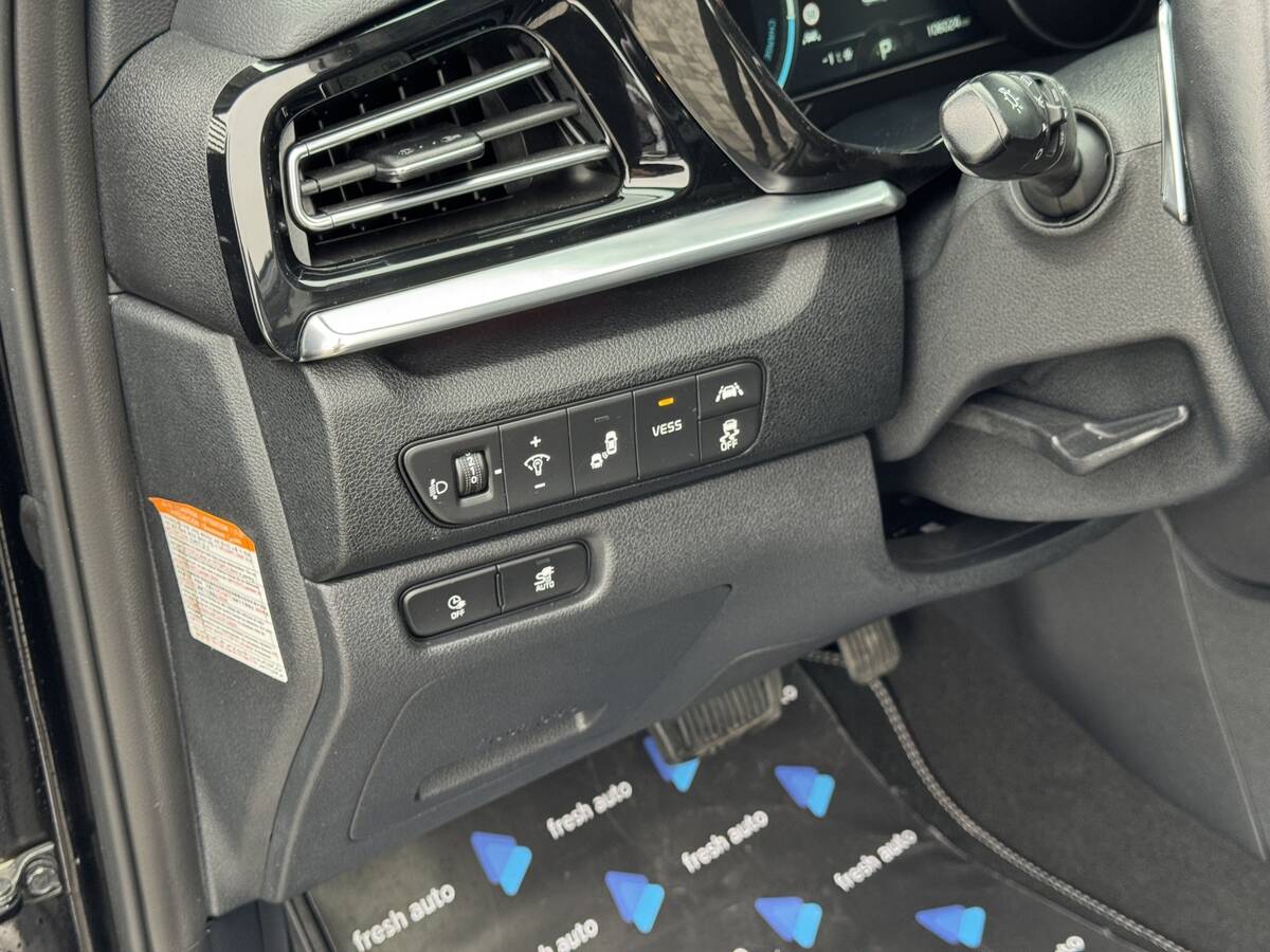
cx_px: 635
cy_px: 476
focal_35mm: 48
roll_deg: +0.6
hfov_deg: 39.7
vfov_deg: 30.3
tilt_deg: -31.8
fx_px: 1761
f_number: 1.78
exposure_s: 1/60
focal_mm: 6.76
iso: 125
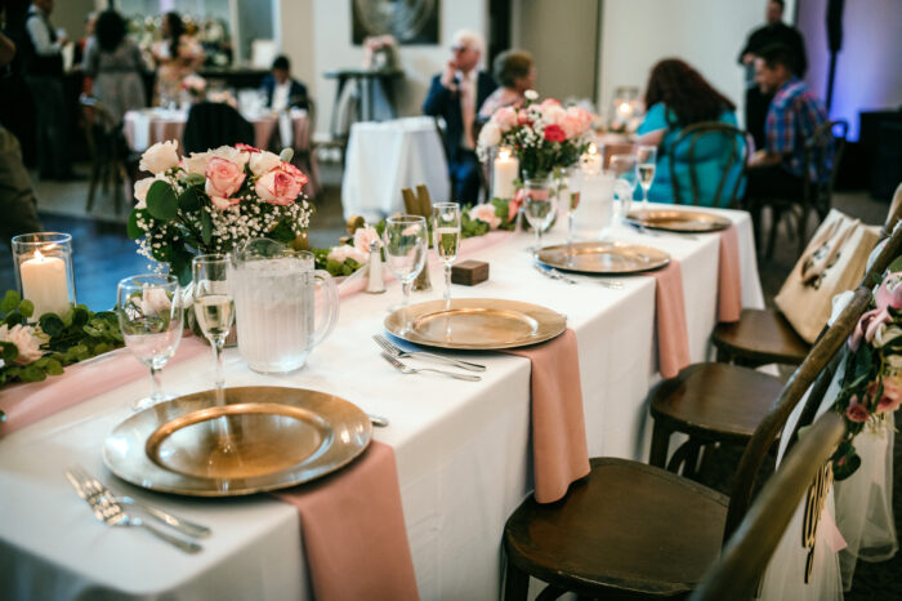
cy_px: 300
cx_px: 451
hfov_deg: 54.5
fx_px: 876
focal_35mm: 35
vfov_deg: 37.8
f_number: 2
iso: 1600
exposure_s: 1/320
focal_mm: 35
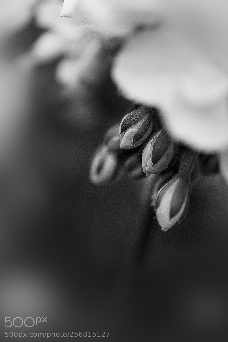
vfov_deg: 18.3
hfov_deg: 12.2
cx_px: 112
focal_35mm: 112
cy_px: 170
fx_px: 1063
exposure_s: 1/8000
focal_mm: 105
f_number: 4.5
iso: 1400
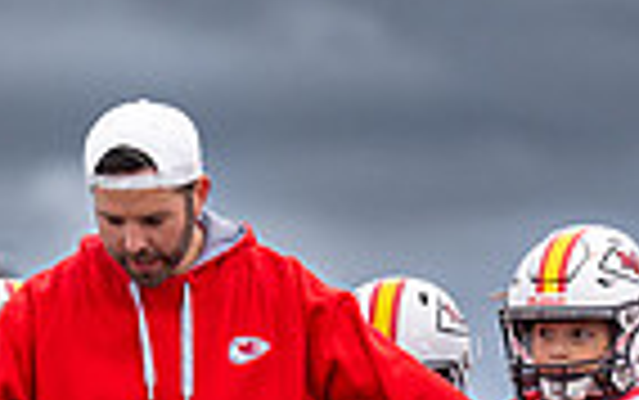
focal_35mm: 643
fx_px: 11207
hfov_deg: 3.3
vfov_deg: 2.0
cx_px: 94
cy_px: 546
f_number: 2.8
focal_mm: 150
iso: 640
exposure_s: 1/1250
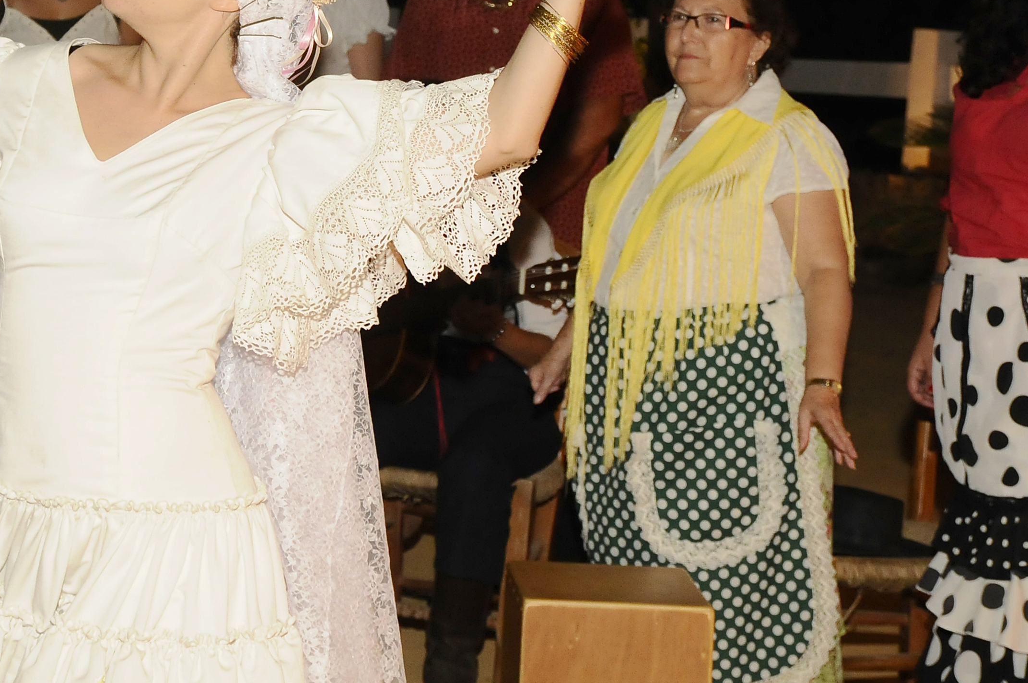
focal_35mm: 93
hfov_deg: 21.6
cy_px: 47
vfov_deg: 14.5
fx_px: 2652
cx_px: 169
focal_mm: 31
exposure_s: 1/50
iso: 1000
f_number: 4.5
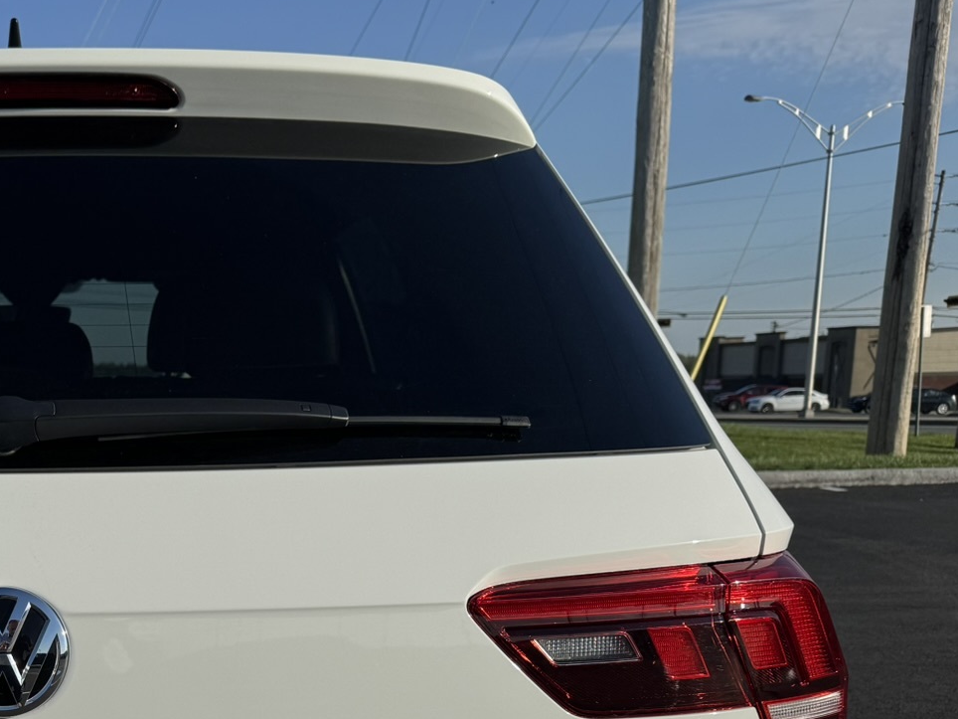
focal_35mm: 51
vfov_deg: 27.2
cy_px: 697
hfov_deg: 34.5
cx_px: 25
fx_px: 1411
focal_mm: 6.76
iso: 80
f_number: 1.78
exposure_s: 1/7937
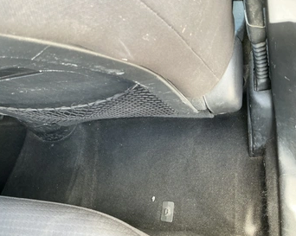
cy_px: 127
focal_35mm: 32
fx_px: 280
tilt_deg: -57.0
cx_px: 126
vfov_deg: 45.7
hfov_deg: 55.5
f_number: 1.8
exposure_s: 1/60
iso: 125
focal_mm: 3
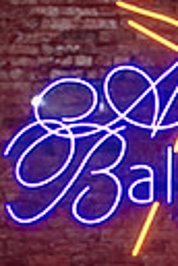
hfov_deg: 8.7
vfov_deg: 13.8
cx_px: 364
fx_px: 1098
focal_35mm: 148
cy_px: 197
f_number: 2
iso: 500
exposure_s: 1/250
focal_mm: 33
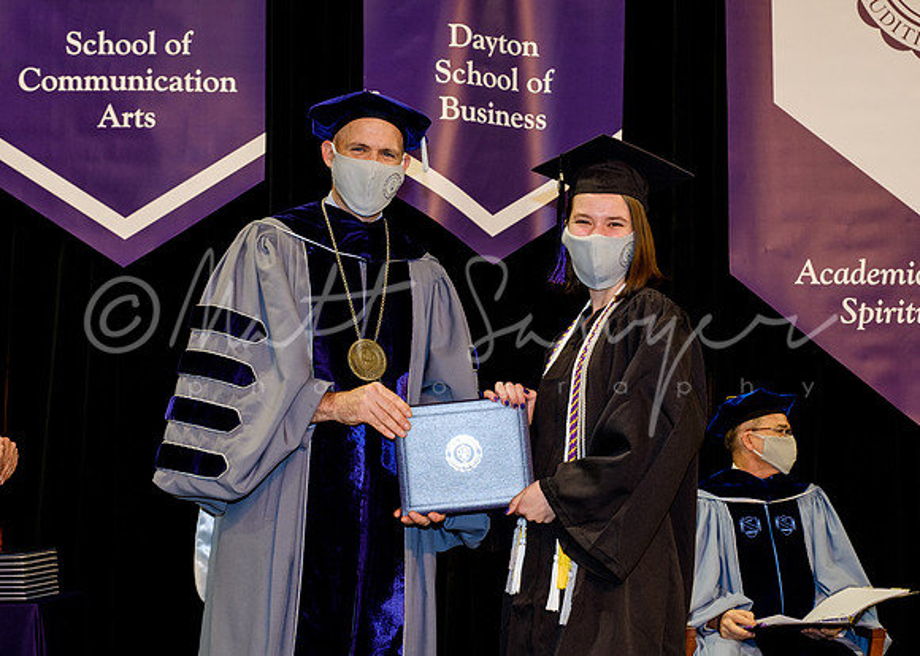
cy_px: 362
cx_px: 500
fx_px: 1518
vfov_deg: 24.4
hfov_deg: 33.7
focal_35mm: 58
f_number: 4.5
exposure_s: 1/80
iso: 800
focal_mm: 30.2
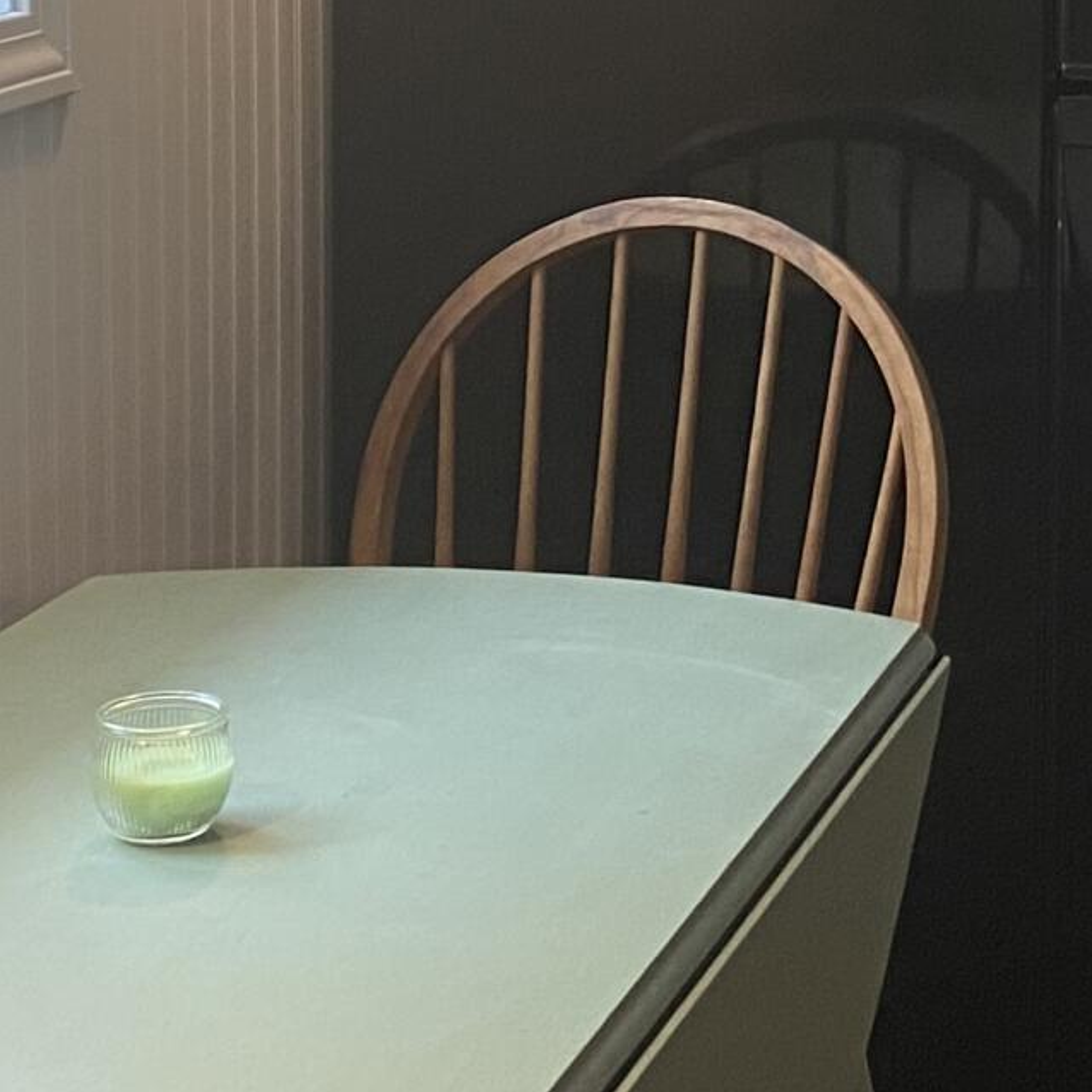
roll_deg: +0.0
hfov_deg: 15.8
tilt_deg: -3.6
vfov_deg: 15.7
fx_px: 3855
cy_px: -103
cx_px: 1087
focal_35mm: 108
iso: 125
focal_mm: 4.25
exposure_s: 1/60
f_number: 1.8
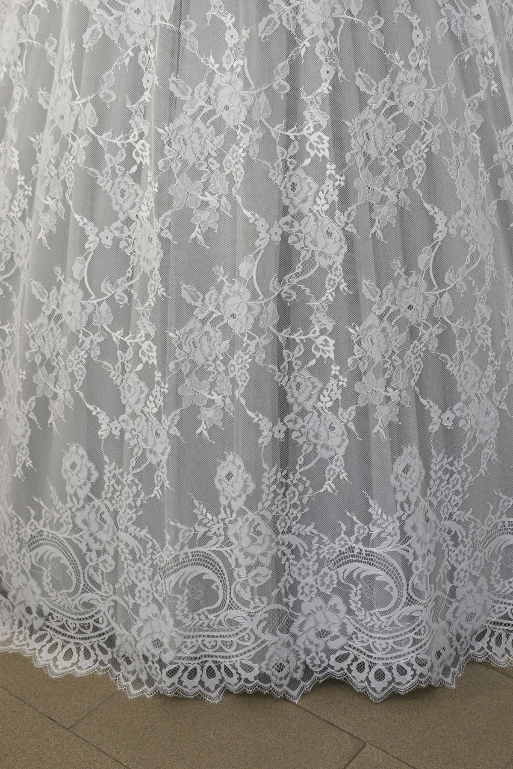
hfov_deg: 25.8
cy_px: 384
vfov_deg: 37.9
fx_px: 1122
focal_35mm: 52
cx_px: 256
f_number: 5
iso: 400
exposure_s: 1/100
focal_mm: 35
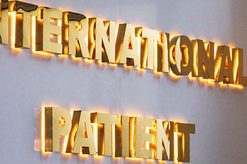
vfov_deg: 6.2
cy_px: 87
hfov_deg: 9.4
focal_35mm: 220
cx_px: 92
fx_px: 1509
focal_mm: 100
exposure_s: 1/250
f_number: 6.3
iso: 4500
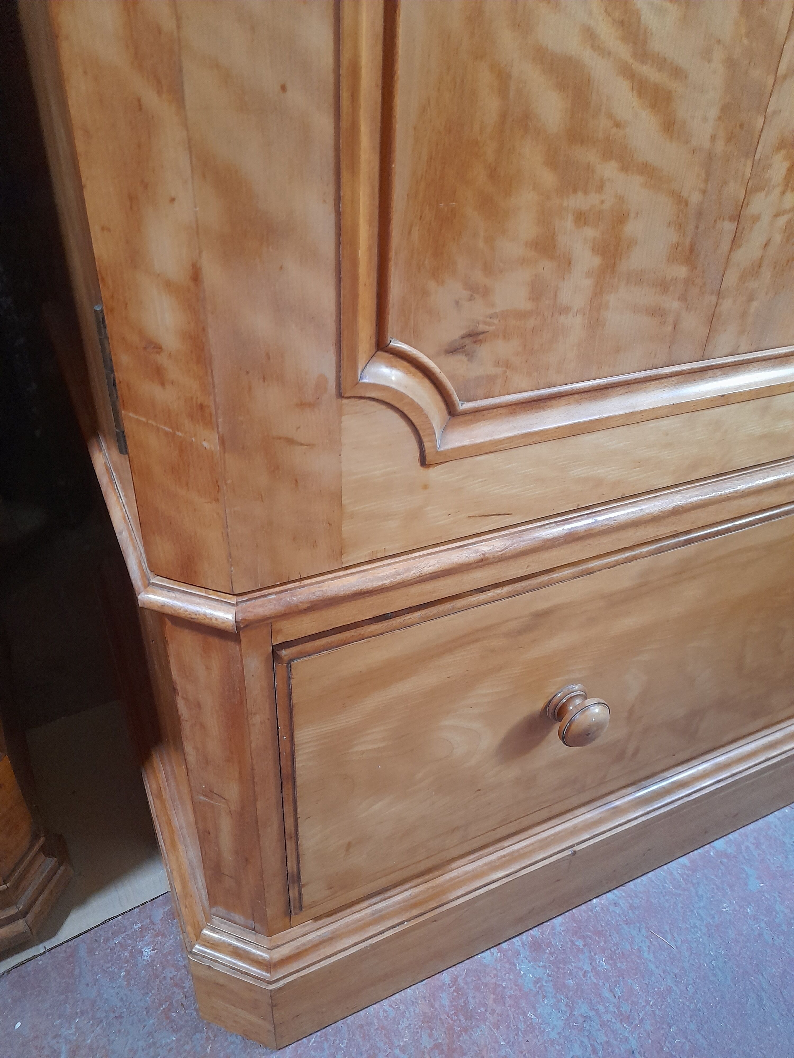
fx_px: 765
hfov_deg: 54.9
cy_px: 529
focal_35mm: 25
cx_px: 397
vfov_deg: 69.4
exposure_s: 1/25
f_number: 2
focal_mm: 4.6
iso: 500
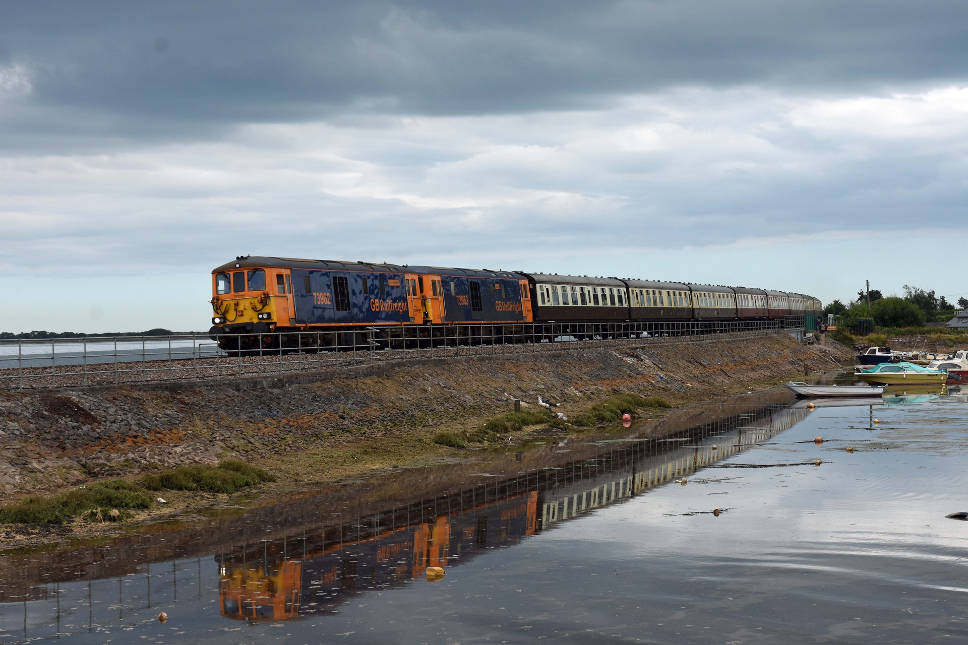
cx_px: 484
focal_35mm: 75
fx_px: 2017
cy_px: 322
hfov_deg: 27.0
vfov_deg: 18.2
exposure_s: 1/800
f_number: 6.3
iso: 400
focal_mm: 50
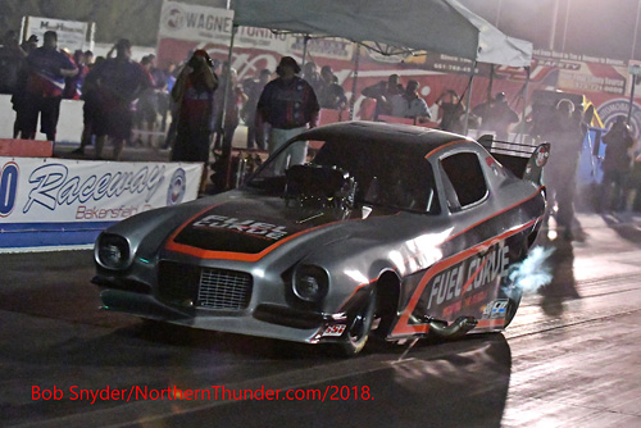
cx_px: 320
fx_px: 1871
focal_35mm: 105
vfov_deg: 13.1
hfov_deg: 19.4
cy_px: 214
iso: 16000
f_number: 5.6
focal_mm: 70
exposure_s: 1/800
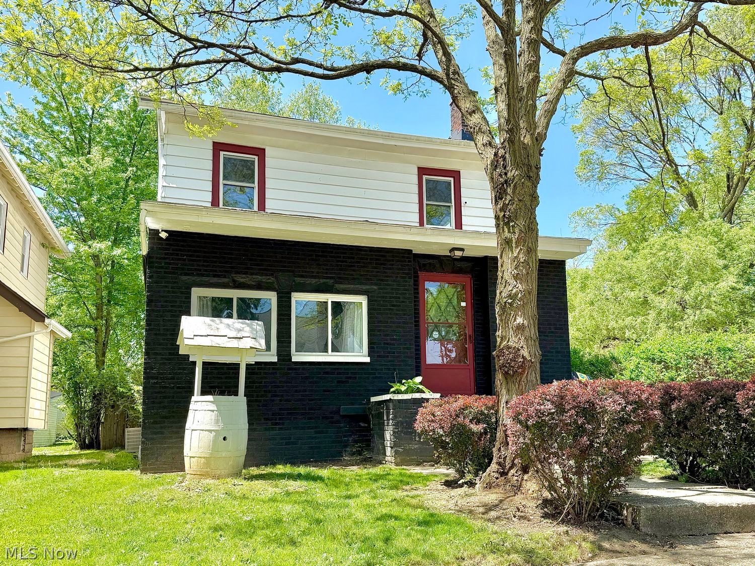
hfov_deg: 71.6
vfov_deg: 56.8
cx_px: 378
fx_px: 523
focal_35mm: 24
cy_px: 283
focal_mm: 6.76
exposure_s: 1/1689
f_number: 1.78
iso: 80
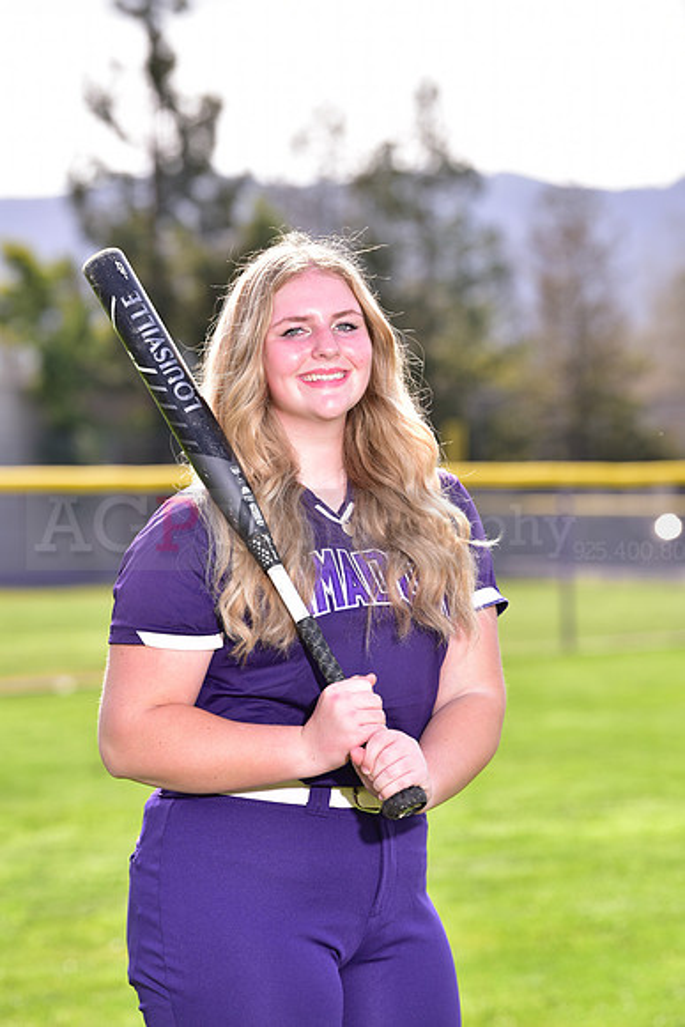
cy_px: 514
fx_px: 4278
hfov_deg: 9.2
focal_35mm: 150
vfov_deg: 13.7
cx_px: 342
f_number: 5
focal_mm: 150
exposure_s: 1/250
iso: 100
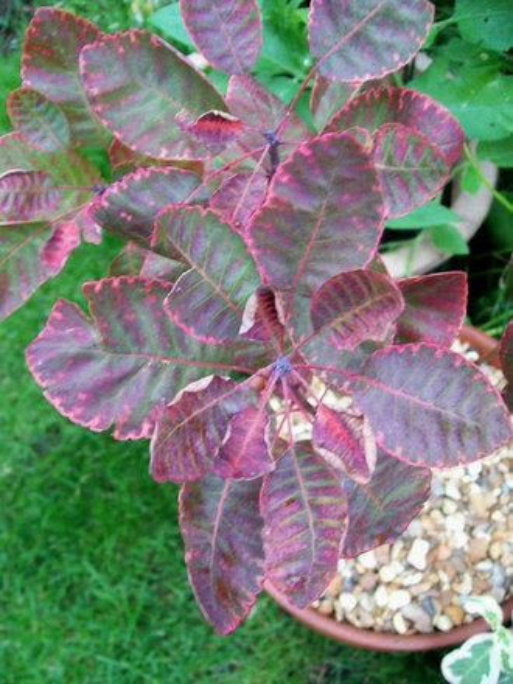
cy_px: 342
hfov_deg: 39.7
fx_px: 711
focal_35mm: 36
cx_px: 256
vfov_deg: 51.4
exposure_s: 1/17.4
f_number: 2.7
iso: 160
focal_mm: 6
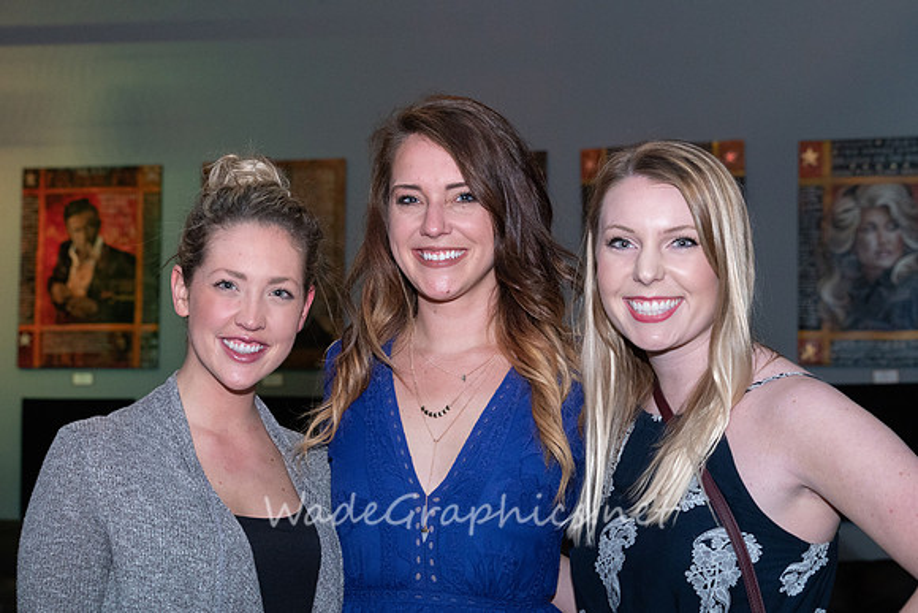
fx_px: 1844
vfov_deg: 18.9
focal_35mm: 72
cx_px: 459
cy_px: 306
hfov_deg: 27.9
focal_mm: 70
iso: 6400
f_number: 7.1
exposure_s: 1/125
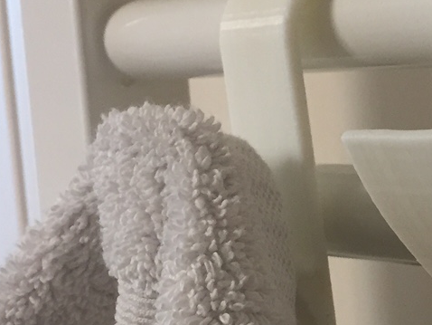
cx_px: 521
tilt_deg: -6.7
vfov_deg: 14.9
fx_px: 1236
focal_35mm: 99
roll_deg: +3.8
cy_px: 186
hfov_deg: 18.7
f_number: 2.2
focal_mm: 4.15
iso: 100
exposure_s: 1/33
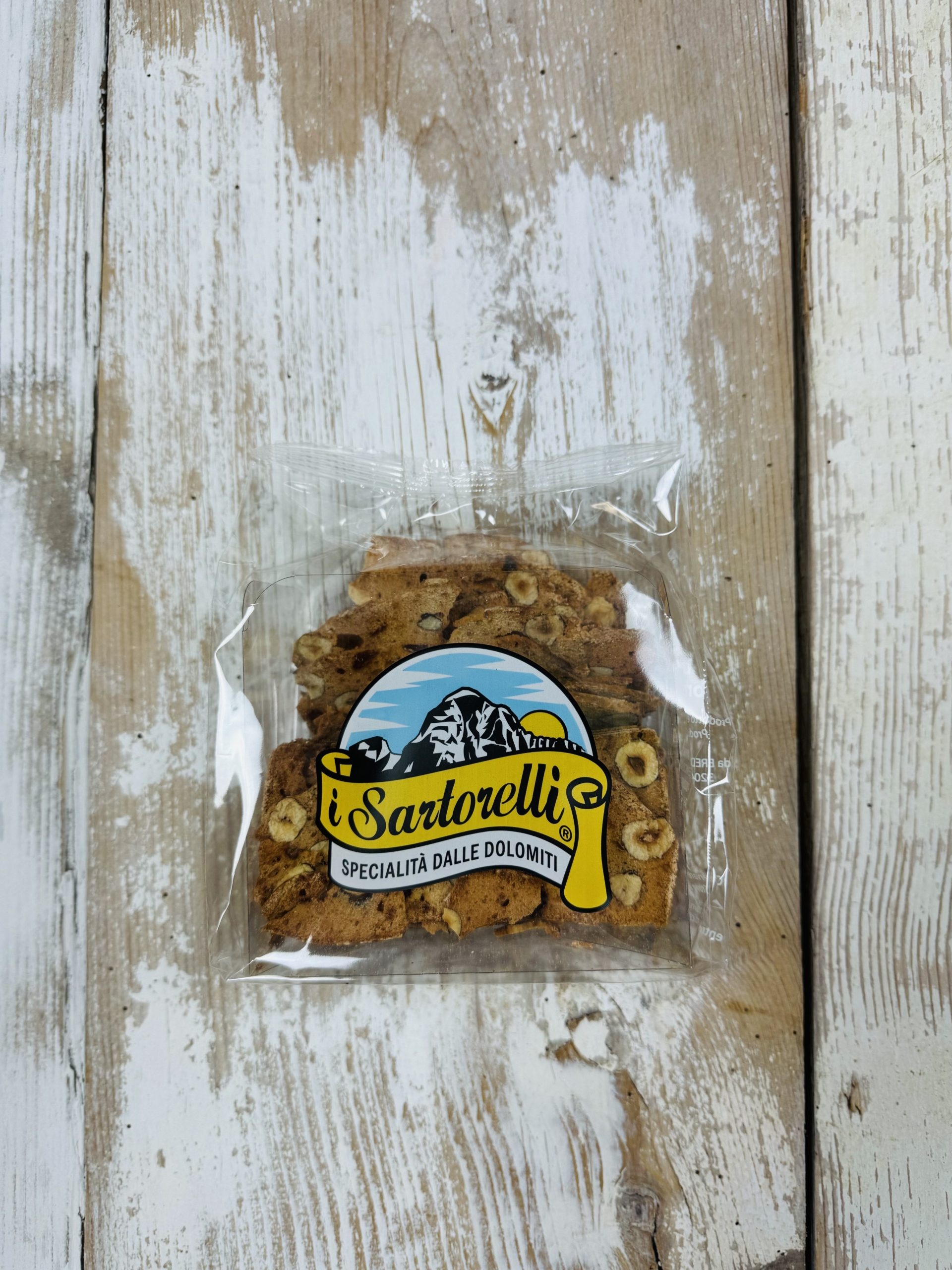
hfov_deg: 56.8
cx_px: 476
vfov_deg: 71.6
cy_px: 635
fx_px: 880
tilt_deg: -88.7
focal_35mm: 24
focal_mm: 6.76
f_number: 1.78
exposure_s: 1/166
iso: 64
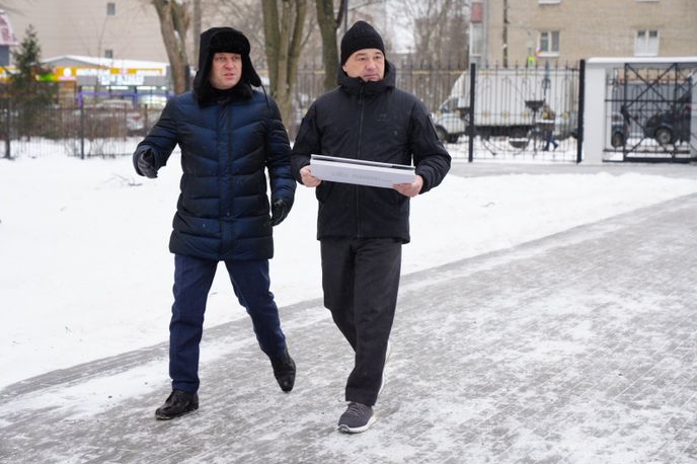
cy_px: 233
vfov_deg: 19.7
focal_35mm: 69
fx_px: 1335
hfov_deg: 29.3
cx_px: 345
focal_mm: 68
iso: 800
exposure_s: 1/200
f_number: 4.5
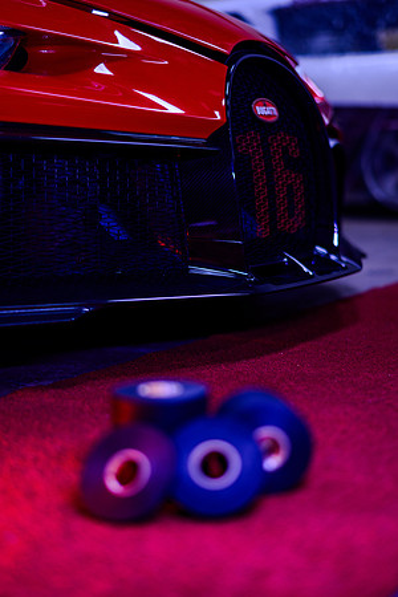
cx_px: 199
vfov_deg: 34.5
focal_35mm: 58
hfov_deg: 23.4
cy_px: 298
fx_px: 962
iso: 400
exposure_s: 1/60
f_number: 1.4
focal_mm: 58
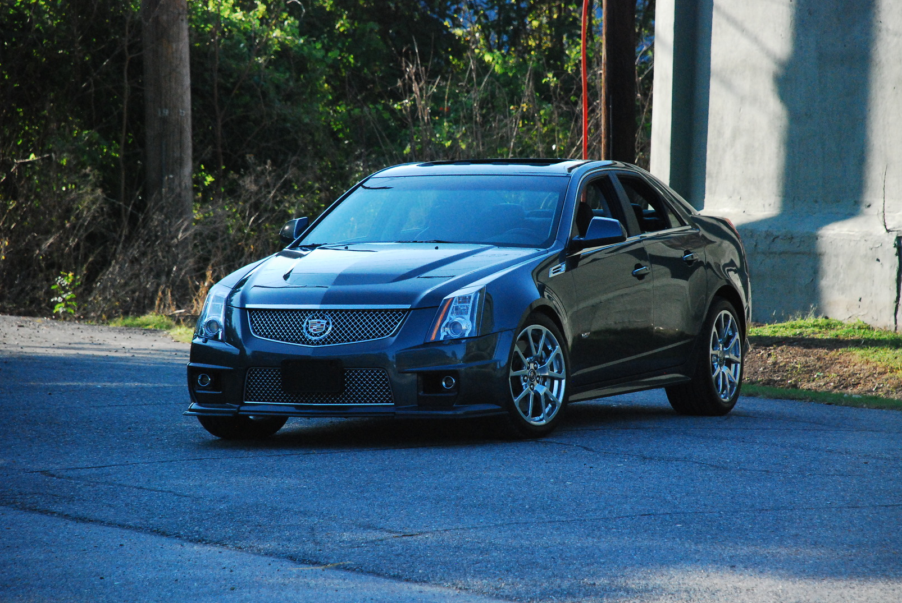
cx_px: 473
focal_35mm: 213
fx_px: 5331
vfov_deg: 6.5
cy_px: 289
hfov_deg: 9.7
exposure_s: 1/1600
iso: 1600
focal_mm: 135
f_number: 5.6
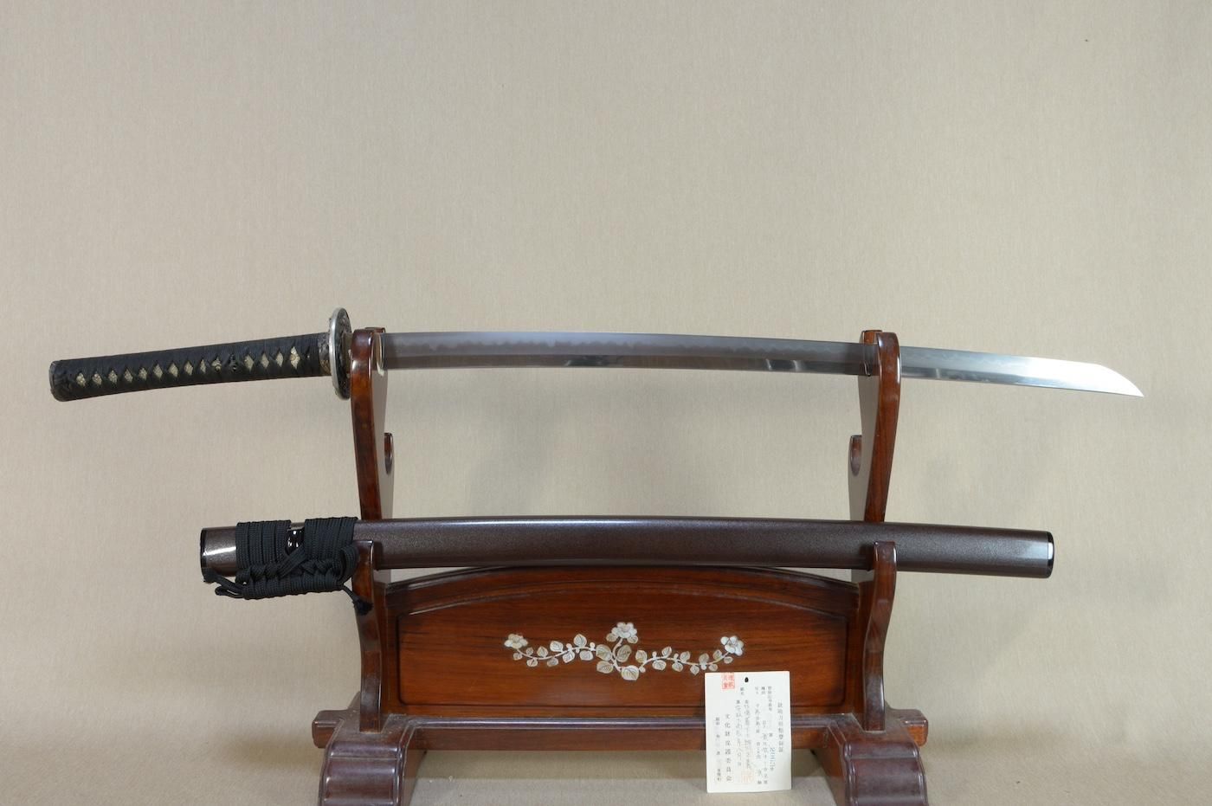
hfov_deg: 62.0
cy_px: 403
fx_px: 1009
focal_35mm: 30
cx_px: 606
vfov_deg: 43.5
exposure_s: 1/2
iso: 400
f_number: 11
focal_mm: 20
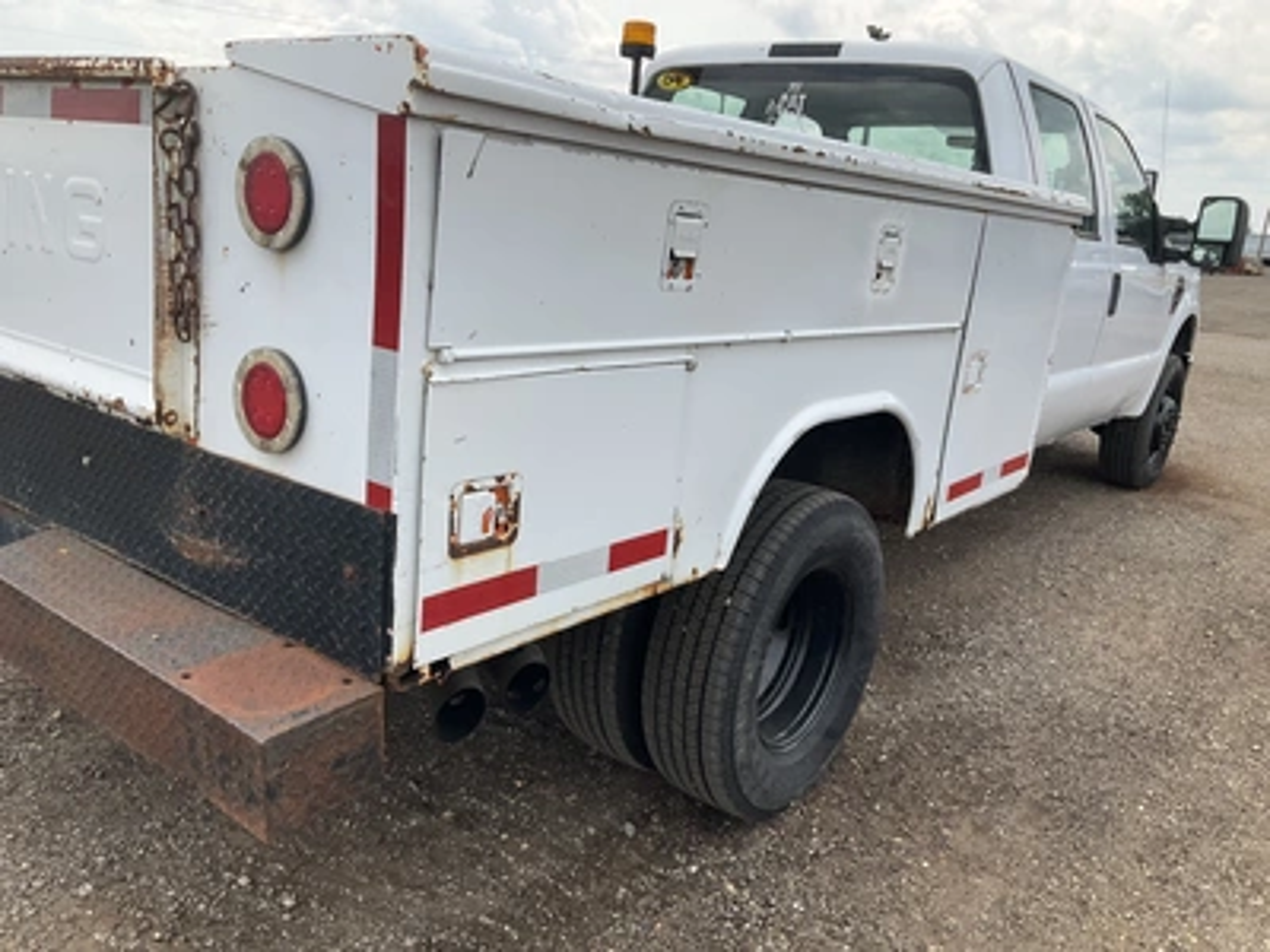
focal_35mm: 29
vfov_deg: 48.2
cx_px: 635
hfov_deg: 61.7
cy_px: 476
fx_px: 1064
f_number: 1.8
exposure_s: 1/1055
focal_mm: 3
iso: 25
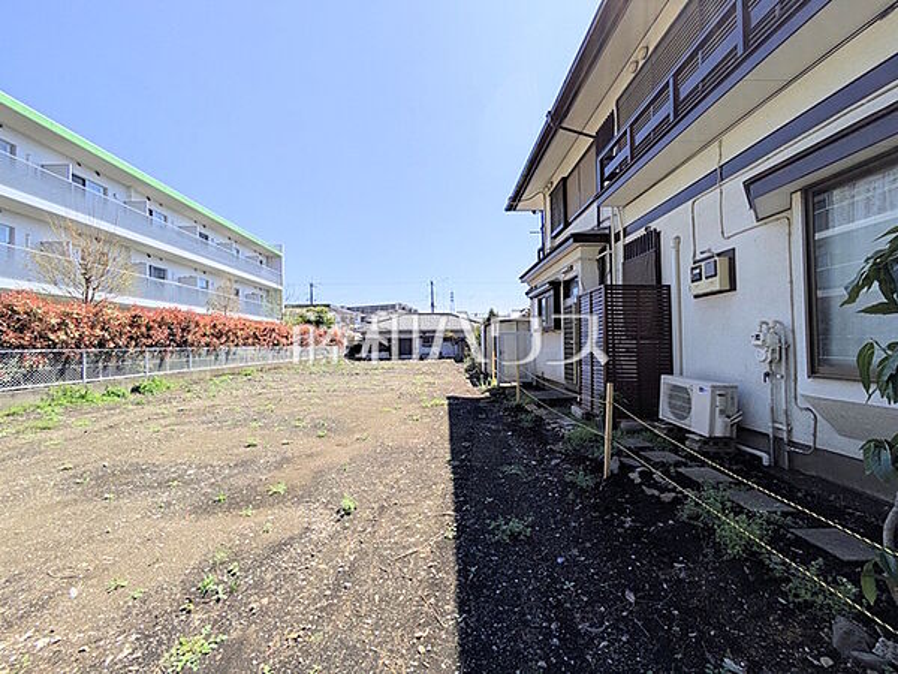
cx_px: 449
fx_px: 363
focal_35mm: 14
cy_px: 337
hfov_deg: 102.1
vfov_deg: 85.7
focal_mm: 1.83
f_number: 2.2
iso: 50
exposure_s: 1/1631
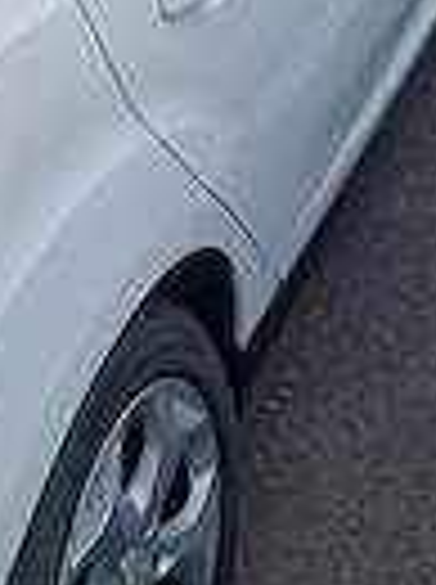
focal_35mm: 71
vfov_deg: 27.0
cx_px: 67
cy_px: 135
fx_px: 1196
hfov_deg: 20.3
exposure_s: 1/182
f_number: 1.8
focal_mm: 6.4
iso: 50
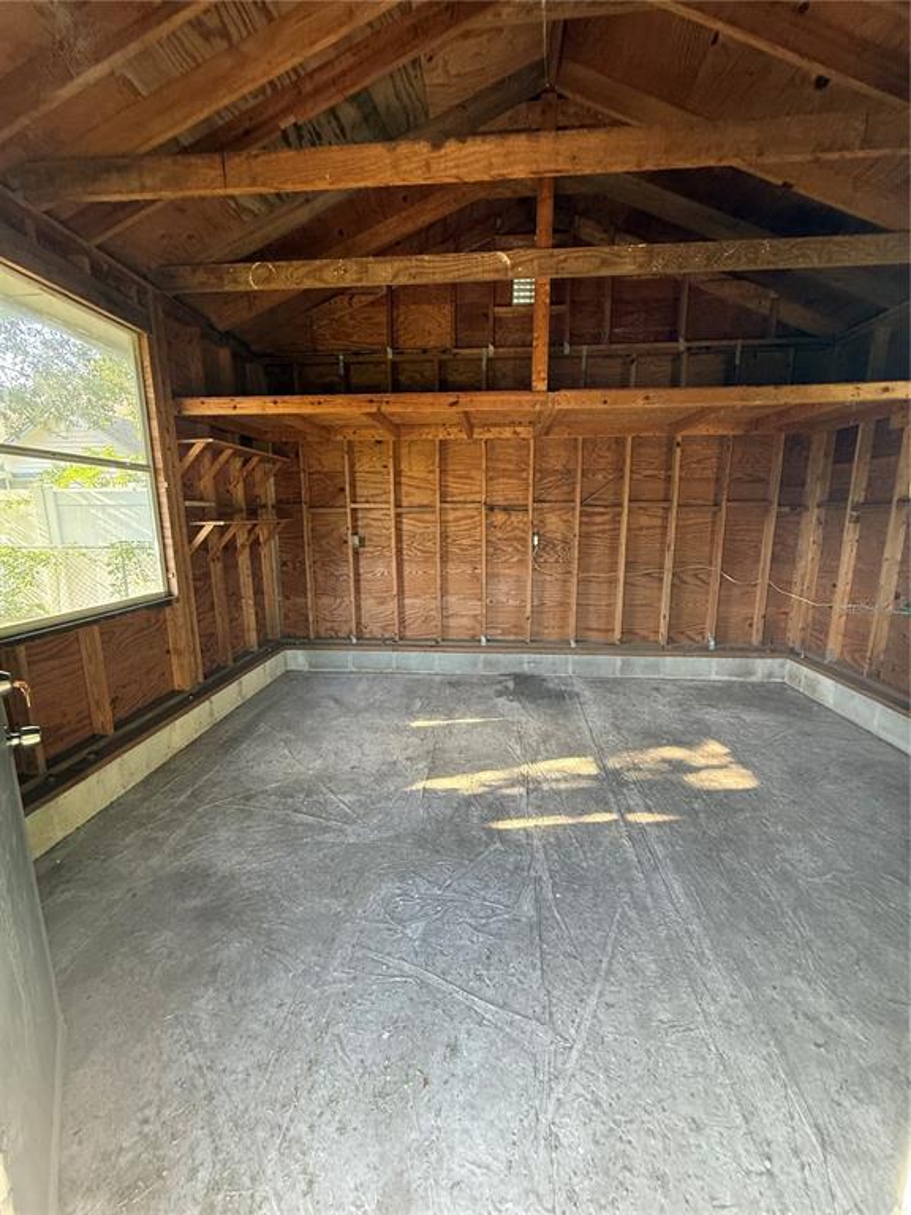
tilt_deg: -10.1
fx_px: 491
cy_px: 608
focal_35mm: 14
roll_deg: -0.2
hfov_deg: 85.7
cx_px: 456
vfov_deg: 102.1
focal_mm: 2.22
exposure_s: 1/94
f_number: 2.2
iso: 320
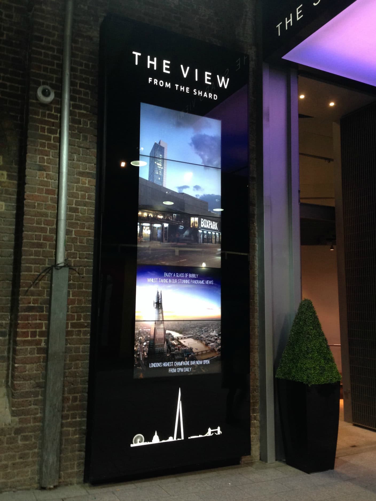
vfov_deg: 55.3
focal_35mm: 33
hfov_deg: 43.0
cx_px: 188
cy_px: 250
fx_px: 478
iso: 100
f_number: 2.4
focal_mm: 4.1
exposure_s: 1/20
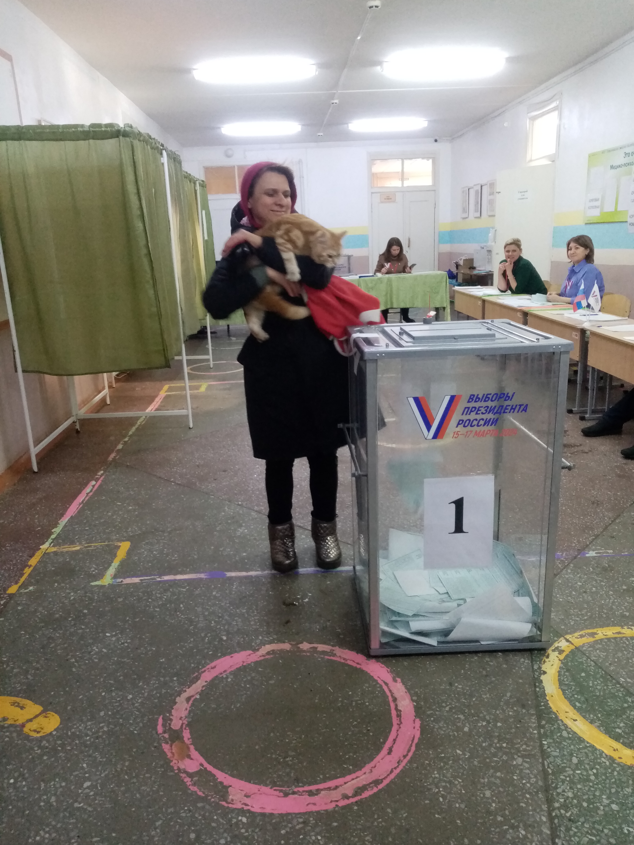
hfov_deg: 53.1
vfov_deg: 67.3
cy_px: 422
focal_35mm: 26
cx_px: 317
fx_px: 635
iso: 512
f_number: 1.8
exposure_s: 1/25
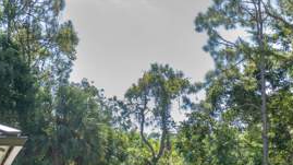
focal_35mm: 84
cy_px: 203
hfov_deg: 24.8
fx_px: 652
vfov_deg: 13.9
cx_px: 244
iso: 100
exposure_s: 1/250
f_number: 3.5
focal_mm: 18
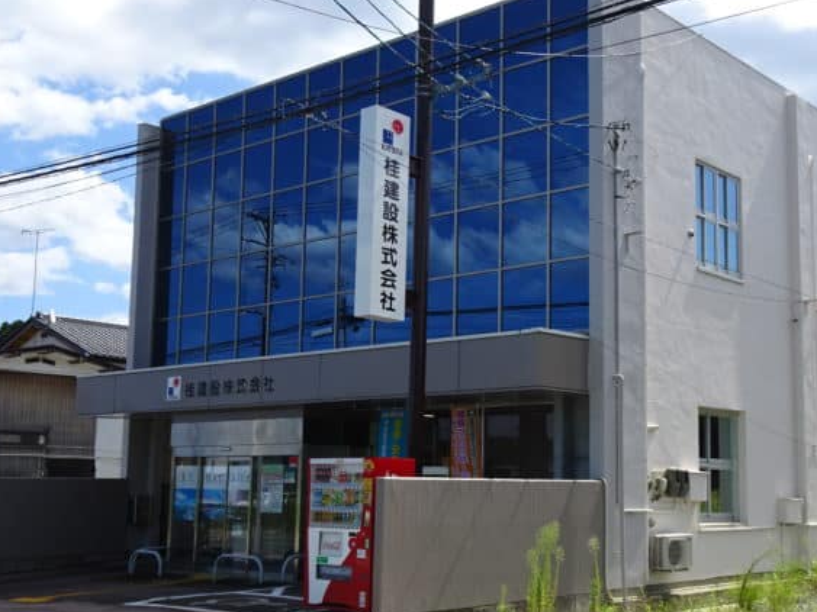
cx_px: 496
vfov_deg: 32.1
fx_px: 1062
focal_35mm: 45
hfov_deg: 41.9
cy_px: 341
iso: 80
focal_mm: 5.61
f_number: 4
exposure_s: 1/640
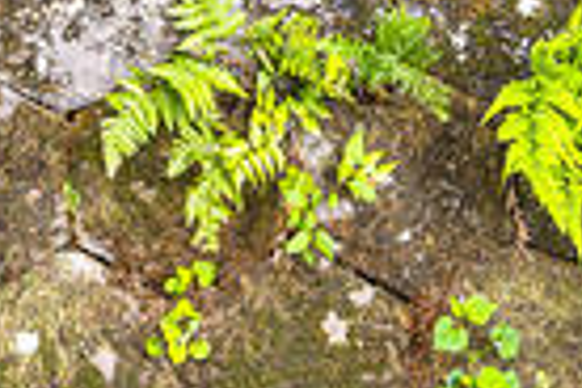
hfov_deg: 12.4
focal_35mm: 161
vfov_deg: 7.6
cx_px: -164
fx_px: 2603
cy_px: -734
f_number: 9
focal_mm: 37
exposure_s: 1.6
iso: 64
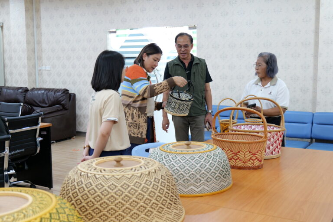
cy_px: 111
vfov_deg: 31.2
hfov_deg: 45.4
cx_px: 166
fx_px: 398
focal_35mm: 43
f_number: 4.9
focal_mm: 43
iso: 1600
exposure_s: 1/50
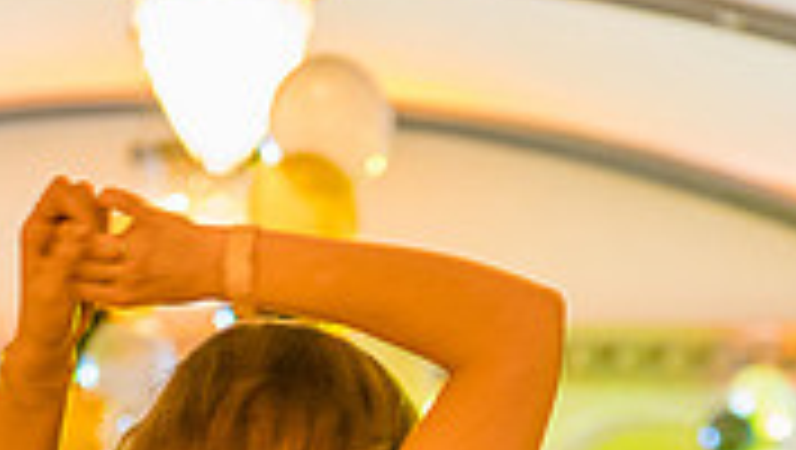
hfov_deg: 17.8
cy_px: 839
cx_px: 324
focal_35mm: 120
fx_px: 2535
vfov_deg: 9.6
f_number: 1.4
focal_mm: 35
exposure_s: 1/50
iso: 5000
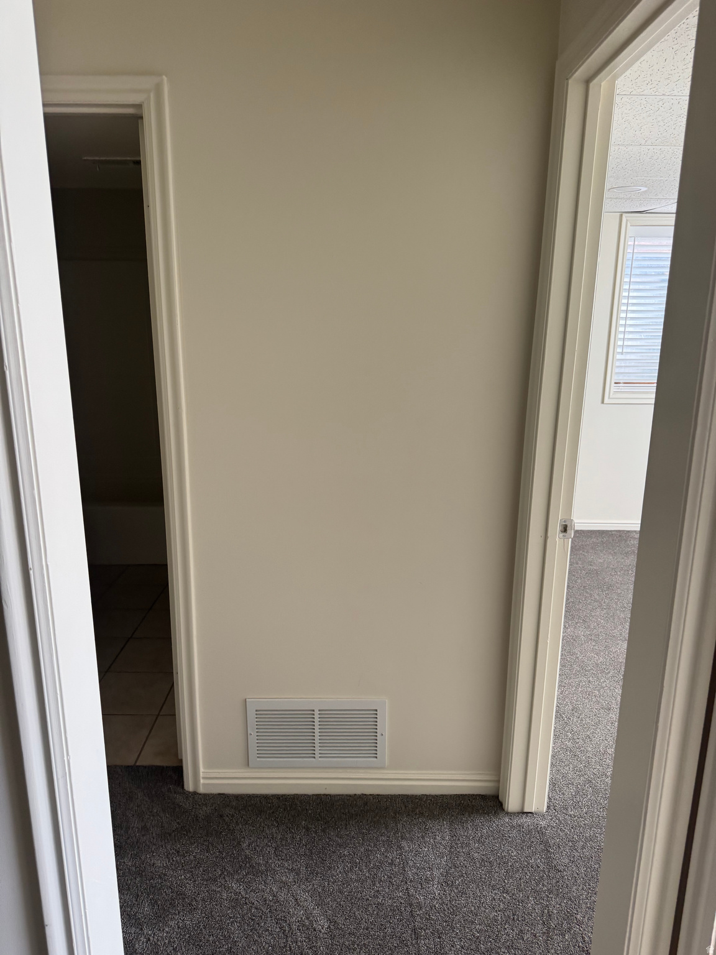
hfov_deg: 56.8
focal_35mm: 24
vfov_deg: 71.6
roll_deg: -0.7
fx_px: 662
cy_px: 478
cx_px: 358
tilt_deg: -13.2
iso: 200
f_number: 1.78
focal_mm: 6.76
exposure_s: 1/121
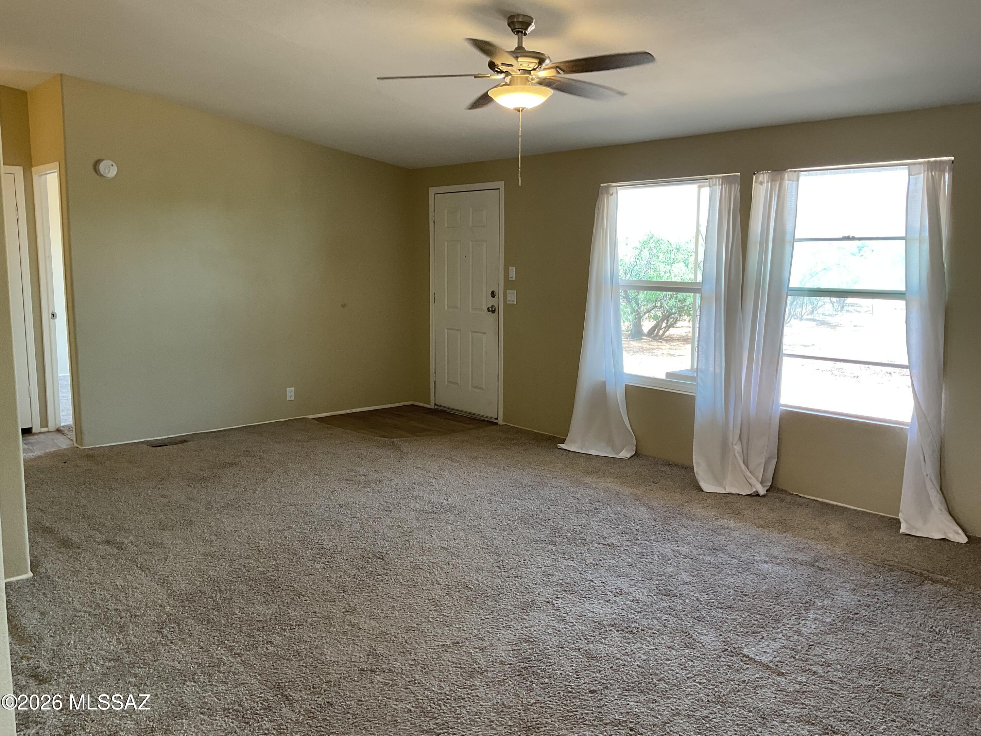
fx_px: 822
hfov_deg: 61.7
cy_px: 368
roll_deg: -1.3
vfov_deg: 48.2
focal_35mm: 29
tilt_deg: -7.3
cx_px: 490
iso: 40
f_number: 1.8
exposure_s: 1/60
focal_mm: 3
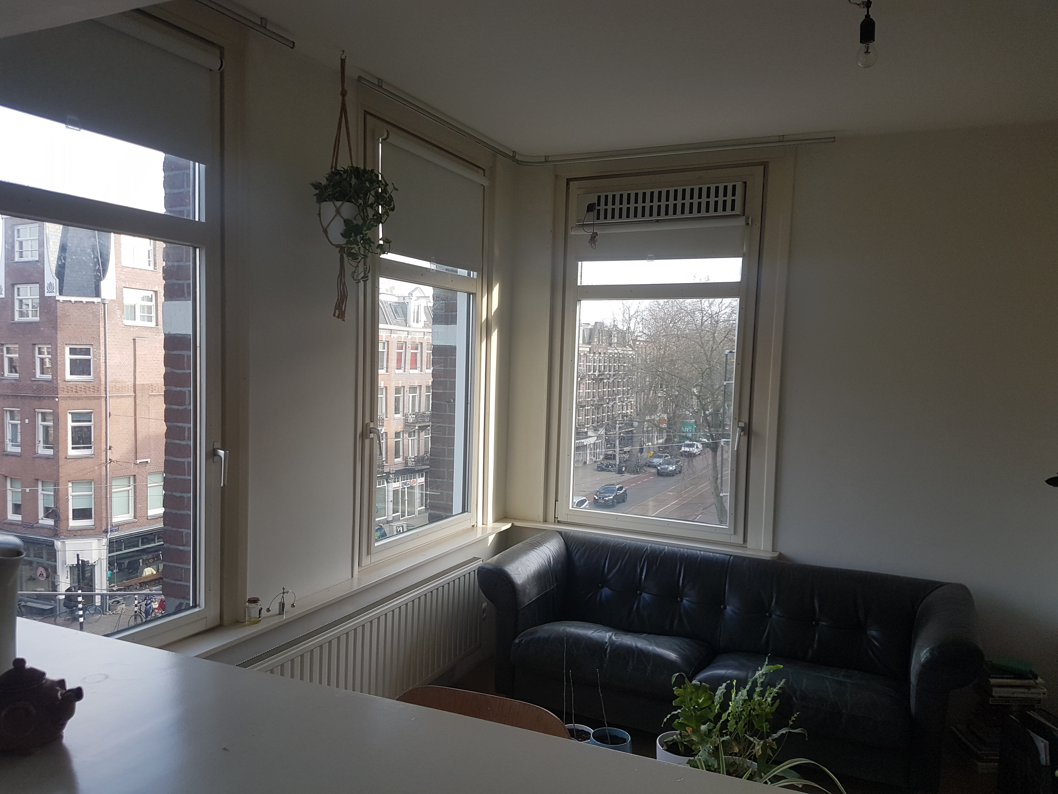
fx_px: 795
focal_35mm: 26
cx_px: 529
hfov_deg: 67.3
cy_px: 397
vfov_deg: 53.1
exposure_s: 1/171
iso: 40
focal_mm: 4.2
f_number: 1.7
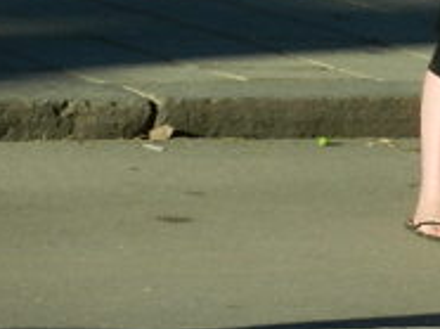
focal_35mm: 747
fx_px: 9483
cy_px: -168
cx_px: 558
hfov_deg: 2.7
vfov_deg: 2.0
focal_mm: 39.1
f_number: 5.3
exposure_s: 1/160
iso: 160
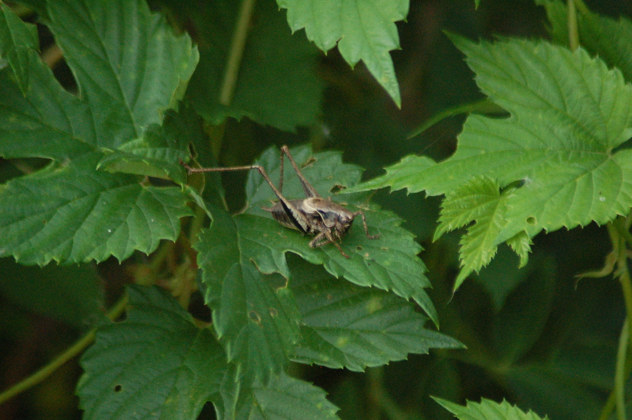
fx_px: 7894
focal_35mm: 450
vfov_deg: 3.1
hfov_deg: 4.6
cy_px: 210
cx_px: 316
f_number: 5.6
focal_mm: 300
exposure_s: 1/1250
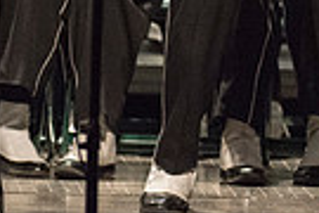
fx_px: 11394
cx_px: 435
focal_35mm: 1286
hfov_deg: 1.6
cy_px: -188
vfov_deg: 1.1
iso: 4000
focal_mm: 300
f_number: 2.8
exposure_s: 1/500
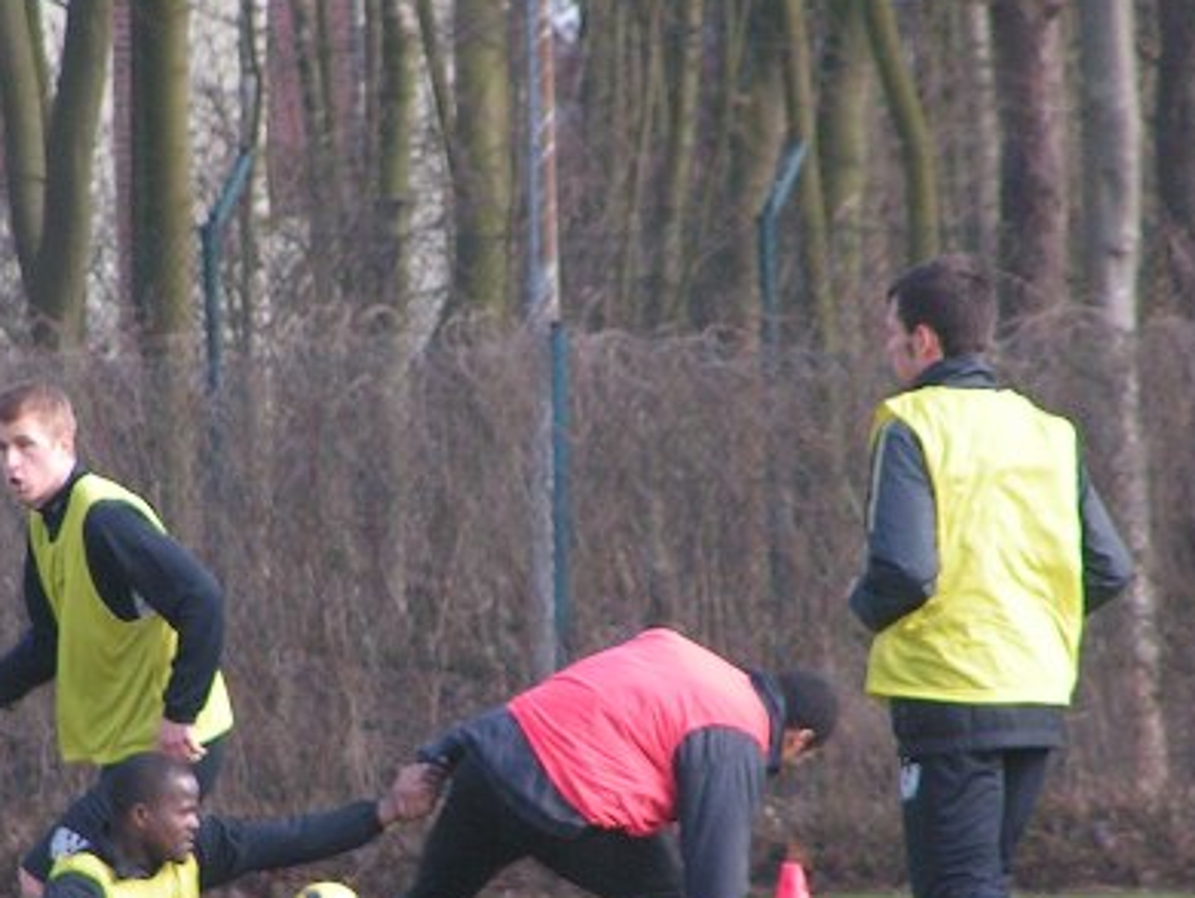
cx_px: 408
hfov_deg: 2.8
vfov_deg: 2.1
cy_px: 487
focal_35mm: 697
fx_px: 24076
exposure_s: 1/500
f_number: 3.5
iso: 125
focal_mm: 52
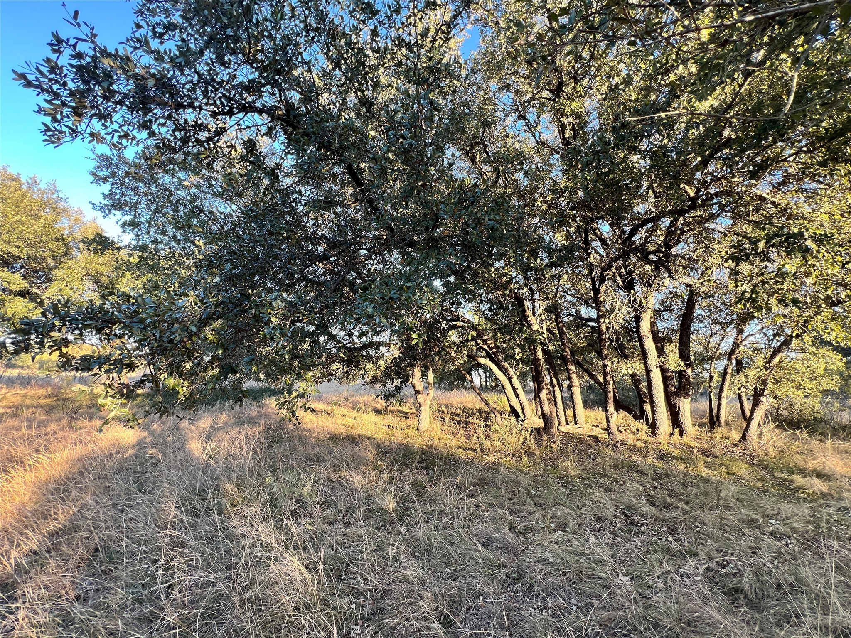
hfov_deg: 106.2
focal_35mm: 13
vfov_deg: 89.9
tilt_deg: +10.4
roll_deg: -3.1
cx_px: 426
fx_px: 320
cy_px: 319
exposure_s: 1/99
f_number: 1.8
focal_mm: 1.57
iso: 50
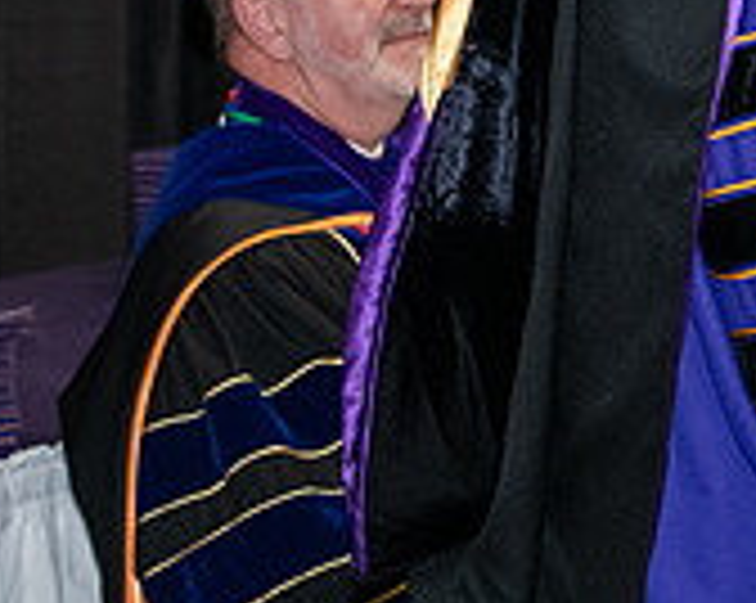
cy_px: -200
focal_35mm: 227
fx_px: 5073
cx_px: 801
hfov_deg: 8.5
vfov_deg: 6.7
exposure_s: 1/200
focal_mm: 70
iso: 2500
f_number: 5
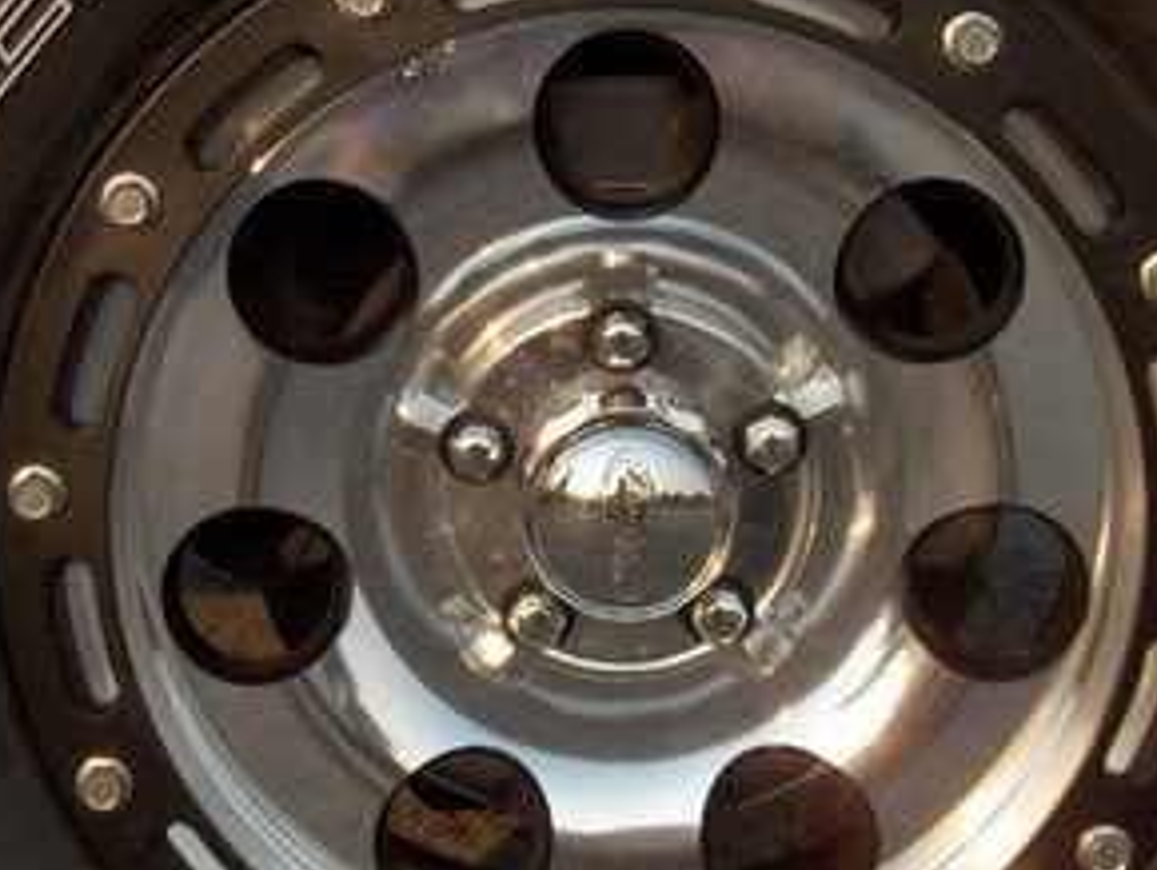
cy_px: 491
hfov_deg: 22.7
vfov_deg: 17.2
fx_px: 2877
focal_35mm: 86
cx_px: 582
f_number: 2.8
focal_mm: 8
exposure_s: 1/758
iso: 100
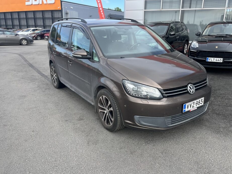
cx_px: 129
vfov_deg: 48.2
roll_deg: -1.4
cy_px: 96
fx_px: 194
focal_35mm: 29
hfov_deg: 61.5
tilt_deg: -19.3
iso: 50
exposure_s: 1/975
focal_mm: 5.1
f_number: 1.6
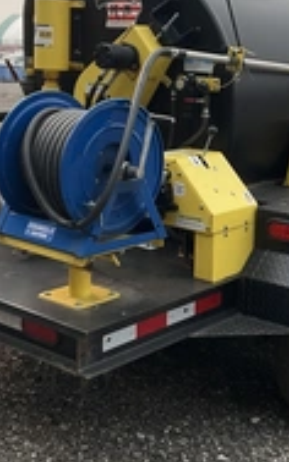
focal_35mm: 65
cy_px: 166
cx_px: 208
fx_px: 820
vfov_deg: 31.4
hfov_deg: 19.9
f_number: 1.8
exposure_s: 1/929
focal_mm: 3
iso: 25
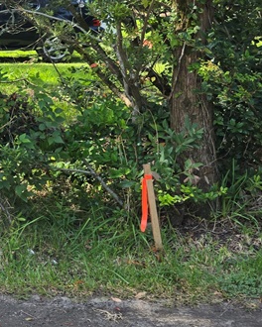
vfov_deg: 27.3
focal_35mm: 68
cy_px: 64
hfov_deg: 18.3
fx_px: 659
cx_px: -195
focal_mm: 6.3
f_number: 1.7
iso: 12
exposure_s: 1/223
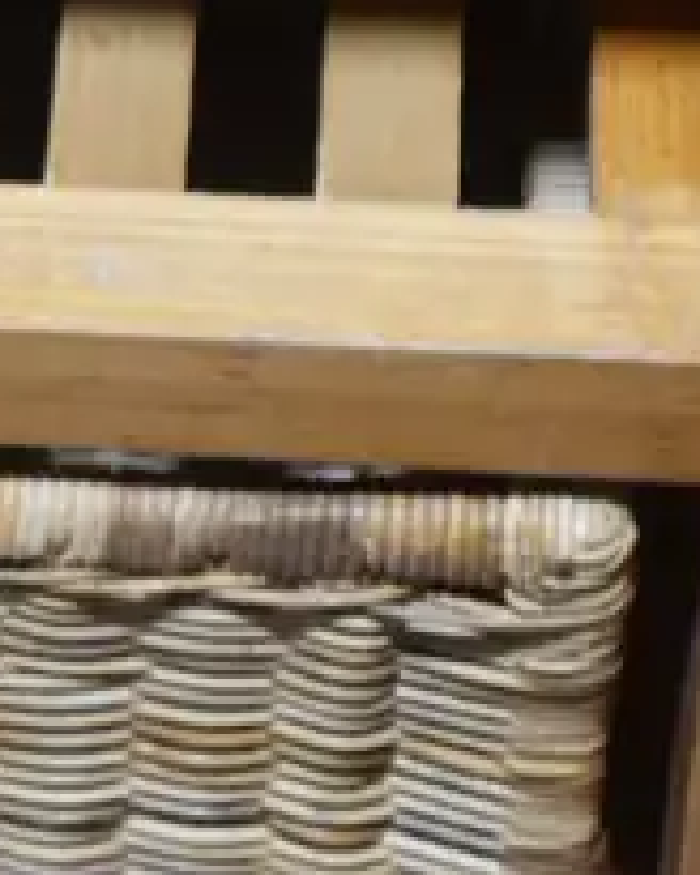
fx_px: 5309
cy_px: 94
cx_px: -333
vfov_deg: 9.4
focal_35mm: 205
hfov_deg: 7.4
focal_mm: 21
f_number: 4.6
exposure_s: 1/60
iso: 640
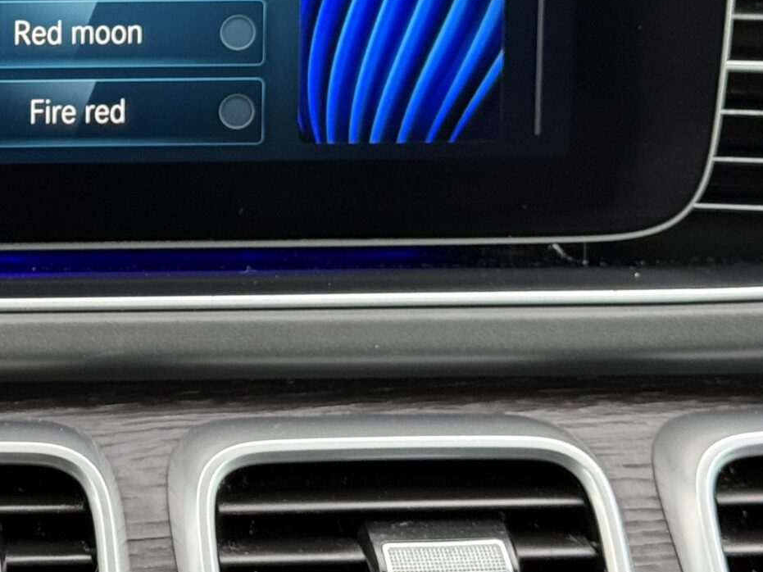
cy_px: -45
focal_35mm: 132
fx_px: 2909
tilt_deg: -12.9
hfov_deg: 14.5
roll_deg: +0.5
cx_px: -131
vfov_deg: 11.1
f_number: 1.78
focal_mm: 6.76
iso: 250
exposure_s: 1/53
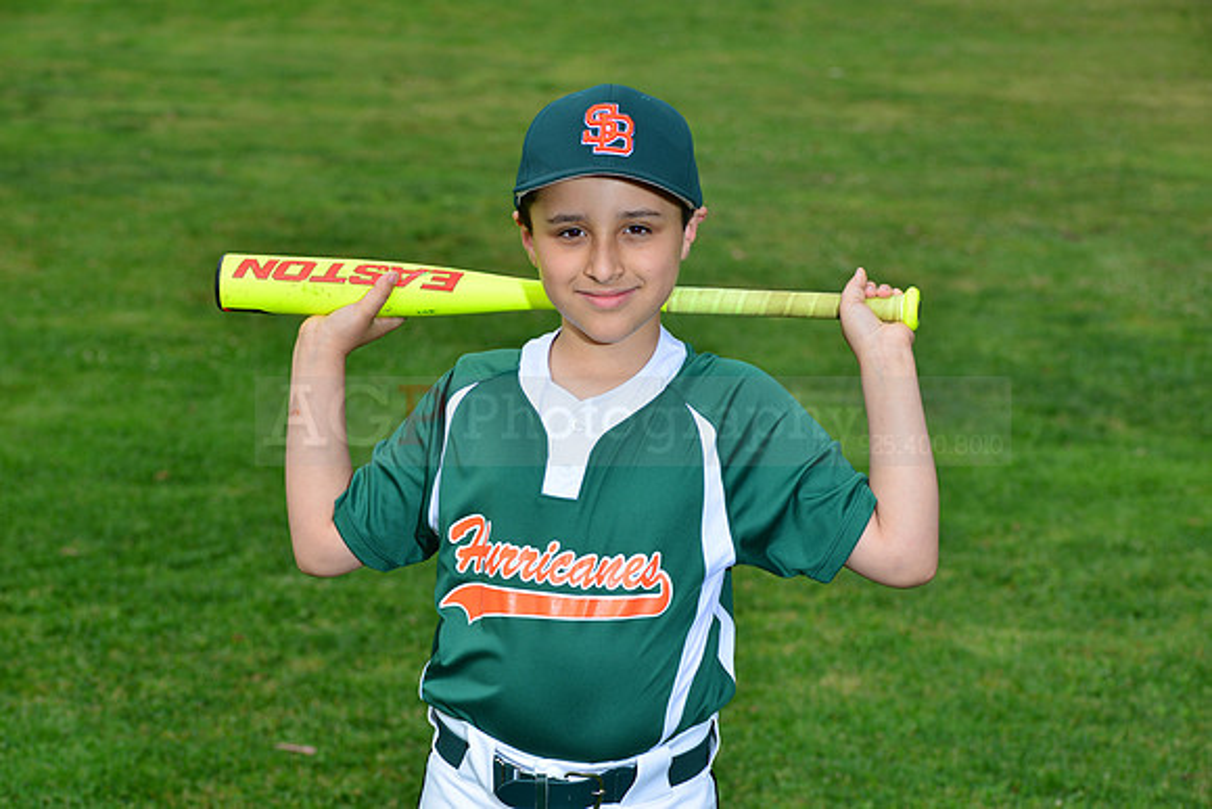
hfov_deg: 18.6
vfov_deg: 12.5
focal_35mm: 110
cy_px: 404
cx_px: 606
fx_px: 3704
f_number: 10
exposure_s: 1/200
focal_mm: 110
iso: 200
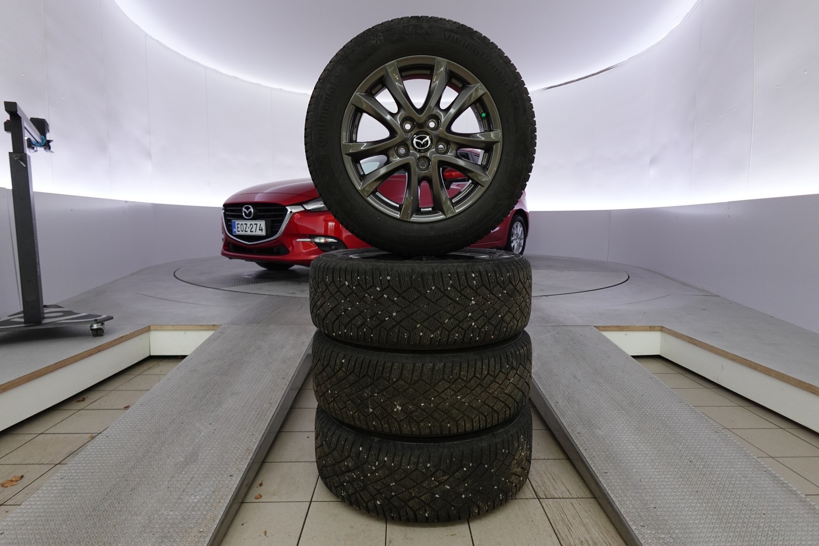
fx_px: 455
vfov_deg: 61.9
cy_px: 273
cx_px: 410
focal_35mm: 20
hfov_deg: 84.0
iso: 320
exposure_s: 1/80
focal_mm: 7.6
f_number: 2
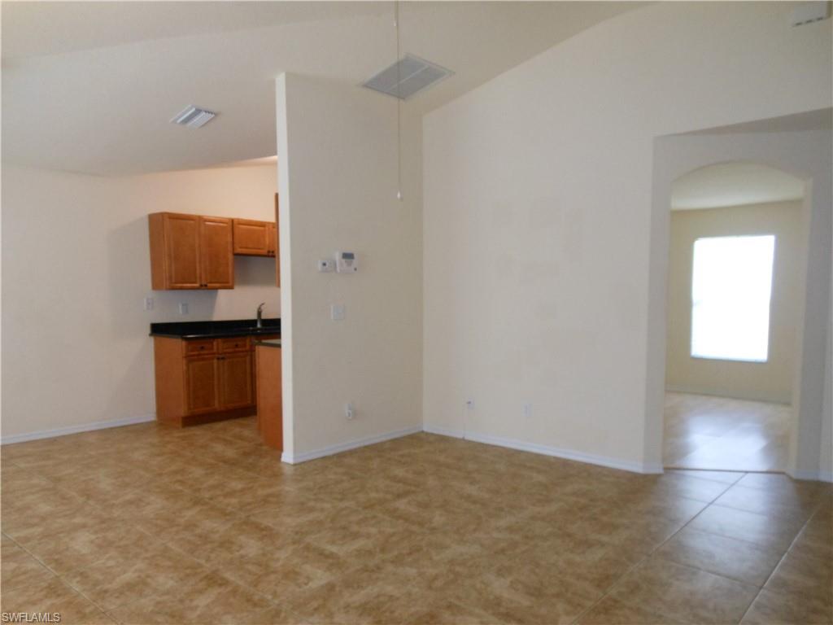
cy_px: 312
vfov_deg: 54.9
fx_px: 602
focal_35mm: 25
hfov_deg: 69.4
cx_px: 416
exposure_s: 1/30
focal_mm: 4.5
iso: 320
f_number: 3.2
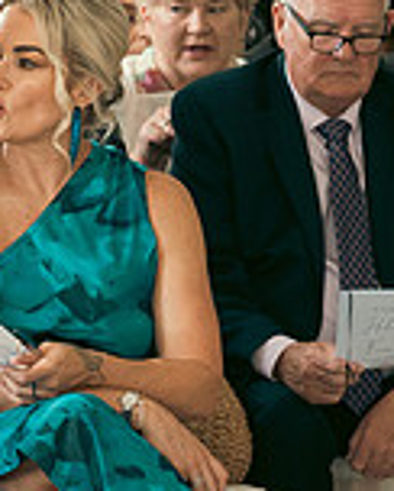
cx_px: 23
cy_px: 383
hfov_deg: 4.1
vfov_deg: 5.1
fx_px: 5470
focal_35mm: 376
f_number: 3.5
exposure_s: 1/160
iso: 800
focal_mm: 70
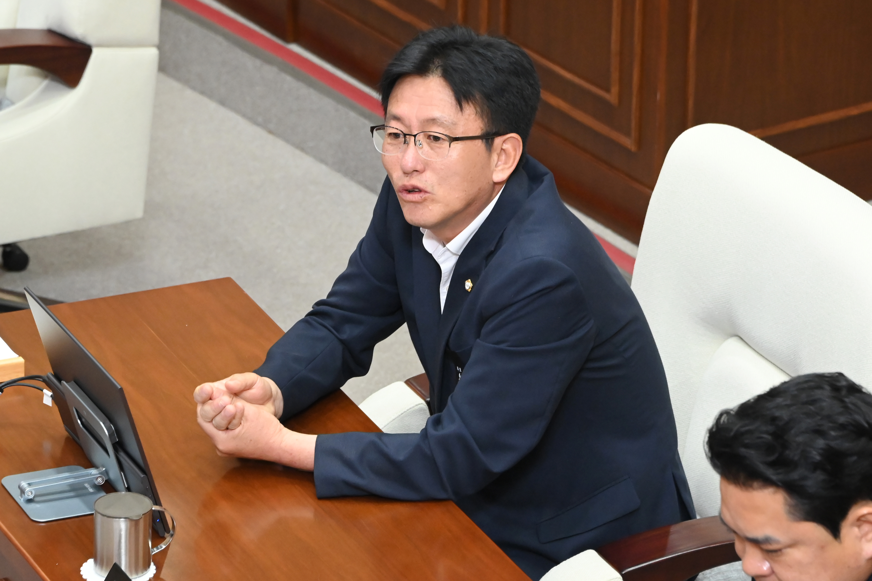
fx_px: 4844
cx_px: 436
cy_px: 290
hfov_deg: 10.3
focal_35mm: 200
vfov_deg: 6.9
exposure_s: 1/200
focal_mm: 200
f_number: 7.1
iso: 8000
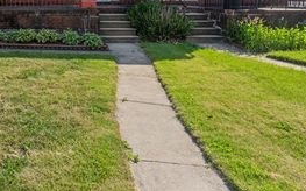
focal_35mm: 31
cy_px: -2
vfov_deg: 36.3
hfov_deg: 55.3
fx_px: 258
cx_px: 47
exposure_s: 1/320
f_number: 8
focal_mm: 16
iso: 200
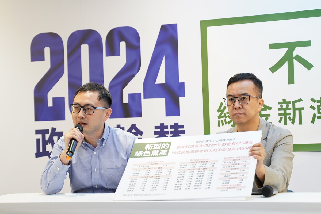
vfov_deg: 15.2
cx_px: 160
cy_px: 107
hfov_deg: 22.6
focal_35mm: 90
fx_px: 802
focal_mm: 60
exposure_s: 1/125
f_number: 3.2
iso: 500
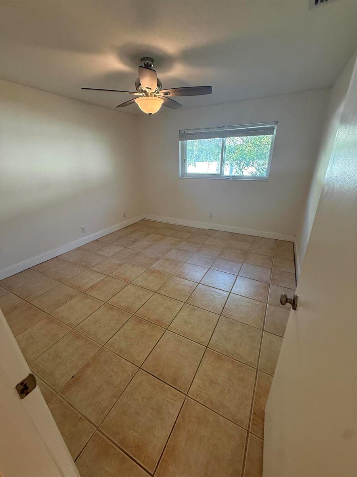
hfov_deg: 85.7
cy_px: 238
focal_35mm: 14
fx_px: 193
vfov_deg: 102.1
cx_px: 178
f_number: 2.2
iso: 160
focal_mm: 2.22
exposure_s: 1/120
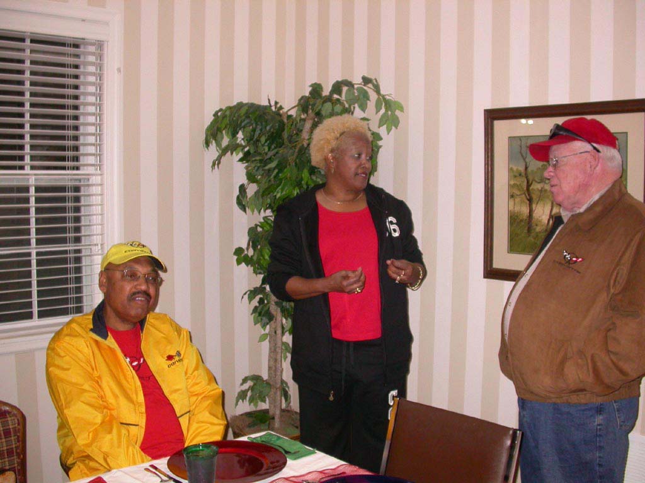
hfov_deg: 49.0
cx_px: 322
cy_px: 242
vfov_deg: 37.7
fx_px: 708
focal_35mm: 38
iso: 200
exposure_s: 1/60
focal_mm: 7.85
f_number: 2.6
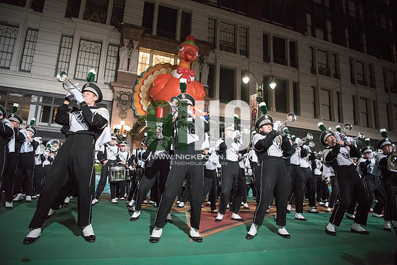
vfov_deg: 53.2
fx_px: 265
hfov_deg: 73.7
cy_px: 132
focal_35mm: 24
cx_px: 198
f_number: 2.8
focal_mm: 24
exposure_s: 1/3200
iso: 8000
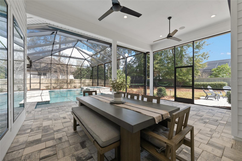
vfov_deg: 81.2
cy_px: 80
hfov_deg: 104.3
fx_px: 94
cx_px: 121
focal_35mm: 14
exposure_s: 1/160
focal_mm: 14
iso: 400
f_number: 7.1
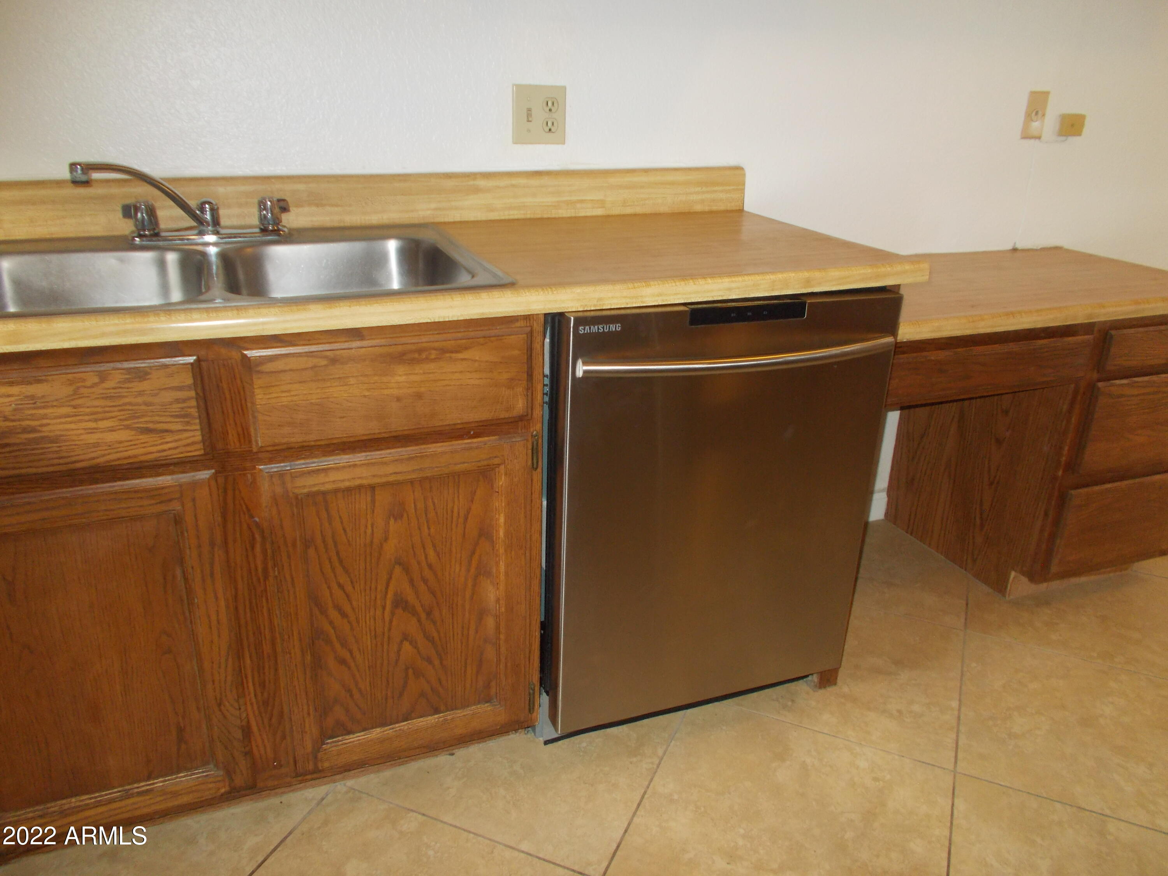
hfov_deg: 67.3
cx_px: 584
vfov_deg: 53.1
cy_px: 438
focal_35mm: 26
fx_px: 877
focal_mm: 4.6
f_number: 3.2
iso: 200
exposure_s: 1/25
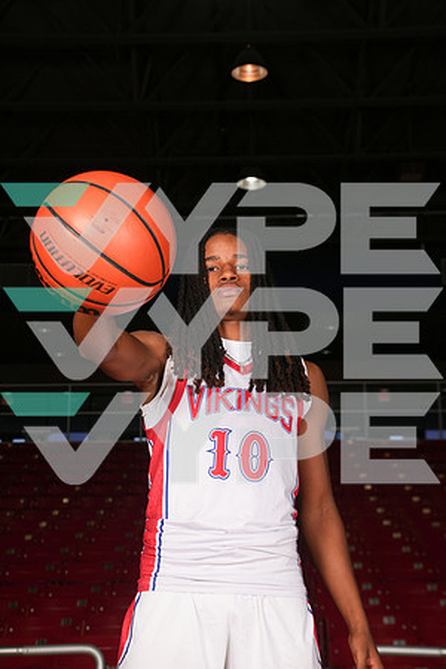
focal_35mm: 69
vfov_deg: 29.2
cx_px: 223
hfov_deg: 19.7
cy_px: 334
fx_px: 1282
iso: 400
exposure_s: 1/200
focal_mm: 69
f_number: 8
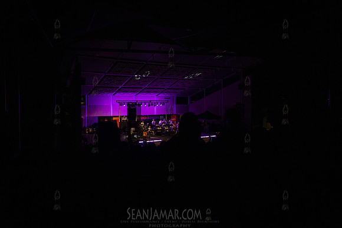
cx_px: 171
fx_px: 310
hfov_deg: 57.7
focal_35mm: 33
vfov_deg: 40.4
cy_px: 114
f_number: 4
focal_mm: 31
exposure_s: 1/500
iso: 5000
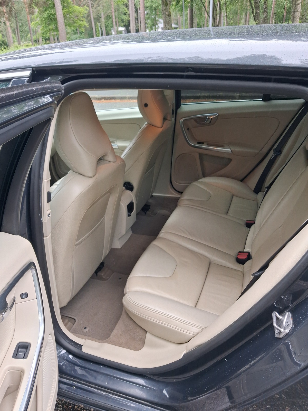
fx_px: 320
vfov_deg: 65.3
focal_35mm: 27
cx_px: 154
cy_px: 206
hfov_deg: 51.4
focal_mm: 4
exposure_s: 1/100
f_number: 1.8
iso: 100
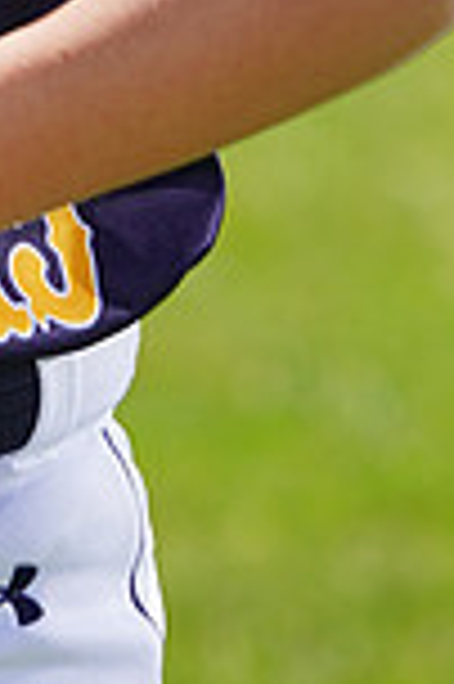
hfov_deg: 1.4
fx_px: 18788
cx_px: -362
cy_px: -356
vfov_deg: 2.1
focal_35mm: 991
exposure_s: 1/250
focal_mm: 259
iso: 100
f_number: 8
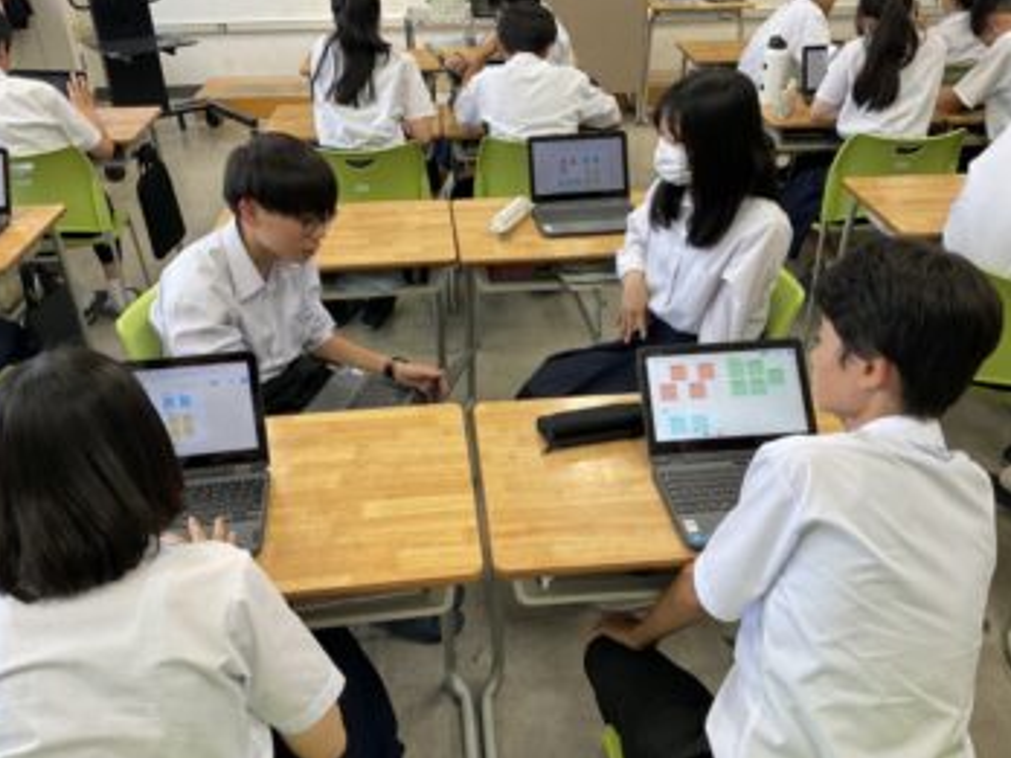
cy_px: 369
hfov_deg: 60.0
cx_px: 497
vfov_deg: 46.8
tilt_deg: -30.9
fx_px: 876
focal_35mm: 30
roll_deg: +0.9
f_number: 1.8
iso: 50
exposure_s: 1/60
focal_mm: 3
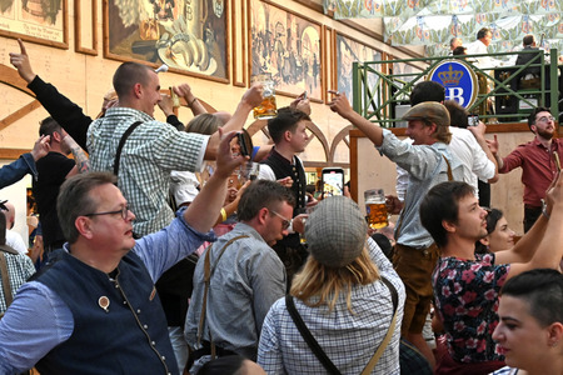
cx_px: 282
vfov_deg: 25.1
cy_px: 188
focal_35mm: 54
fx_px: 844
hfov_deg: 36.9
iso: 5000
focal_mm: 36
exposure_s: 1/200
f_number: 7.1
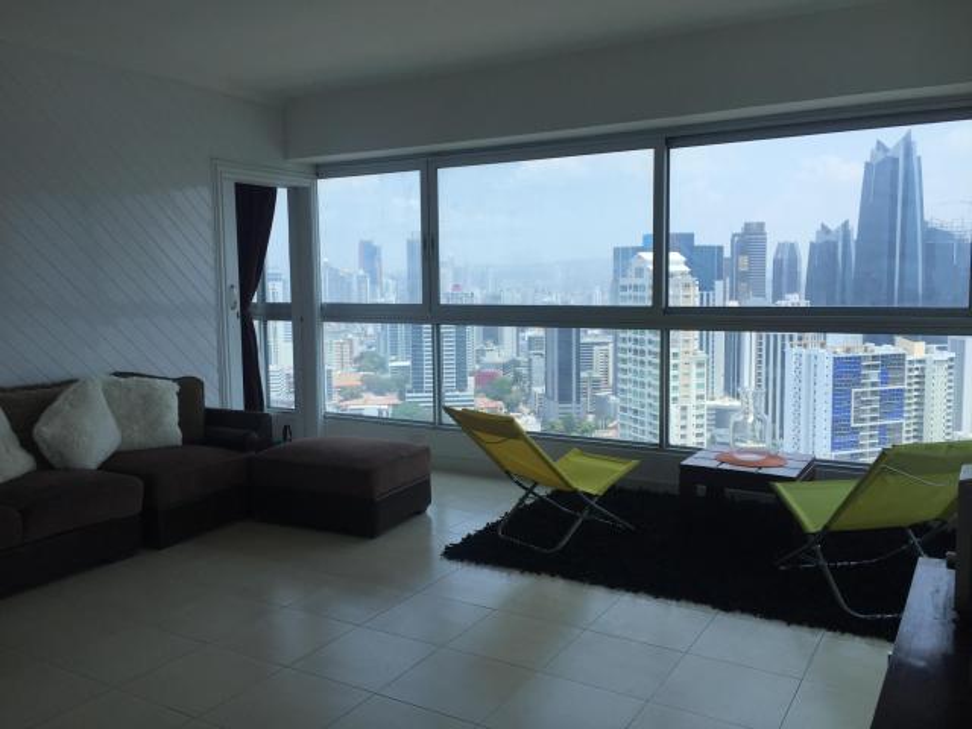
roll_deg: -0.1
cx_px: 486
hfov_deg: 61.7
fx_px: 814
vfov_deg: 48.2
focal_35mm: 29
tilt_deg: -5.7
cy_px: 364
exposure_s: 1/898
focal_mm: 4.15
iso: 32
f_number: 2.2
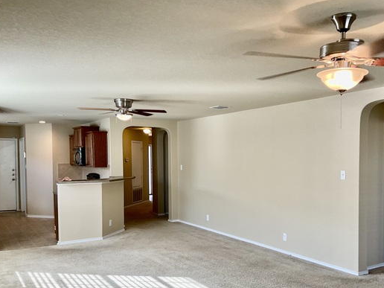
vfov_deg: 39.4
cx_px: 228
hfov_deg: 51.1
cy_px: 176
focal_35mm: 36
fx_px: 399
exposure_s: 1/60
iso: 40
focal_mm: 3
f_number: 1.8
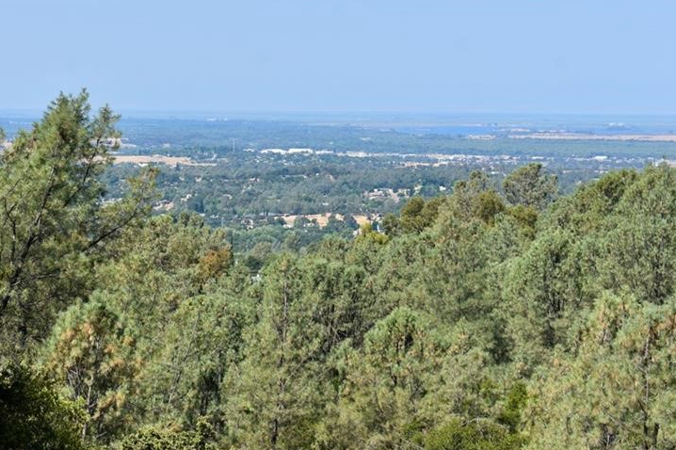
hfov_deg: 17.4
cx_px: 272
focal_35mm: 118
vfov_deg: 11.6
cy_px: 142
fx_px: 2209
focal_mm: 55
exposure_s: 1/500
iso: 180
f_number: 8
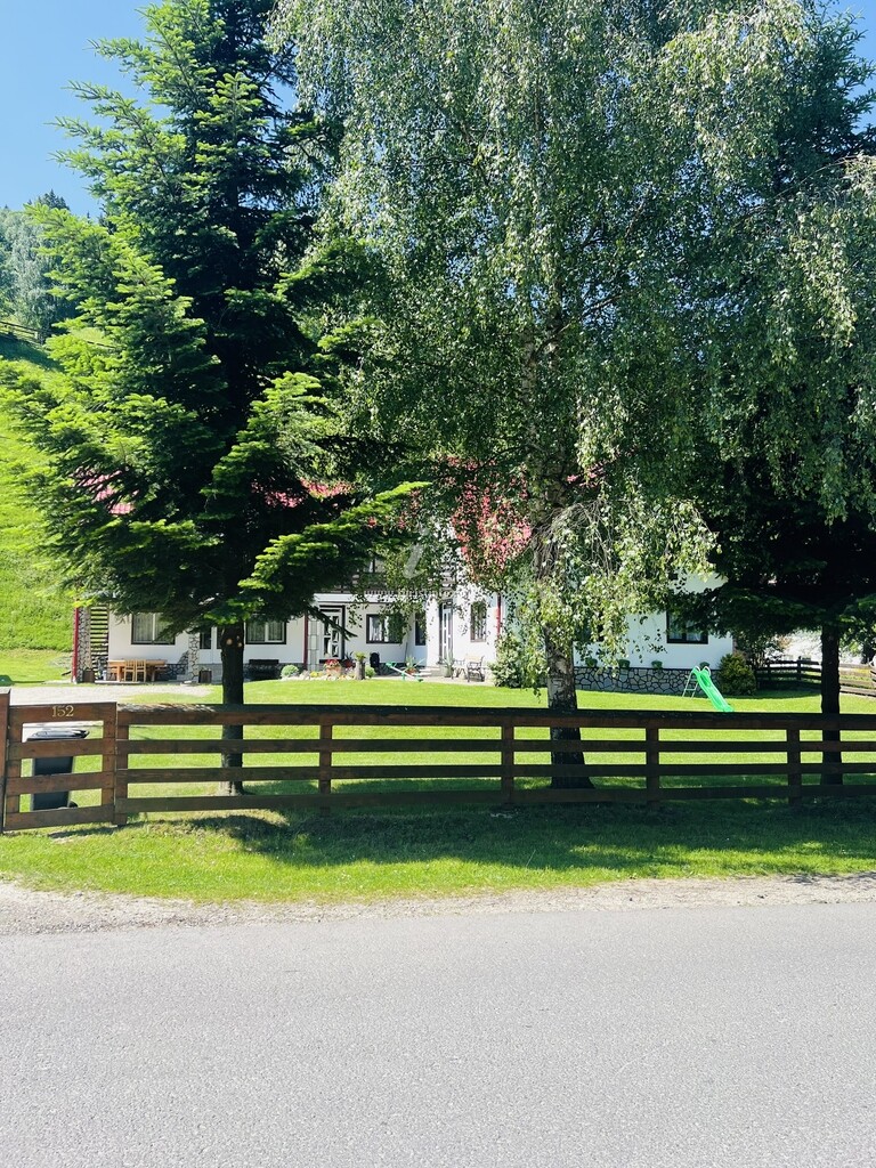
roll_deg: +0.2
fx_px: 877
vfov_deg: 67.3
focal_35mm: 26
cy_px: 584
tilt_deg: +4.2
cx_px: 438
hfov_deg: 53.1
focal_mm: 5.7
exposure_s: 1/1779
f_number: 1.5
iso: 50
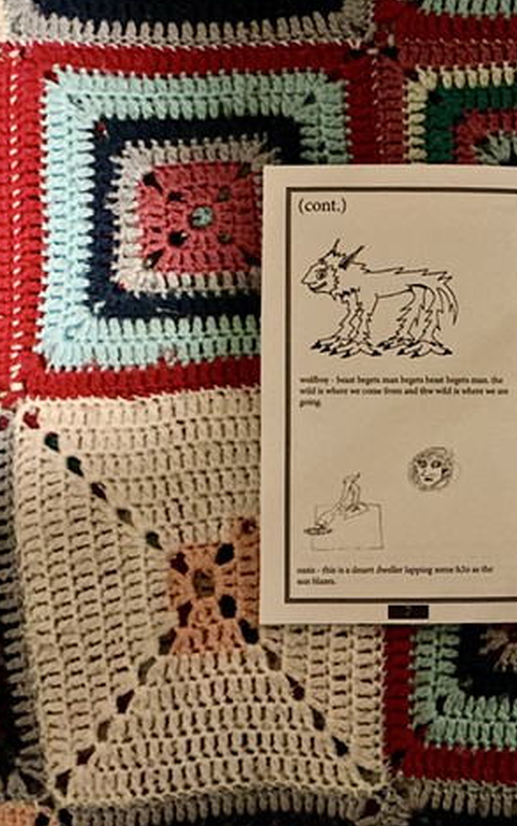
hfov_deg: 28.3
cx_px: 543
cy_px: 413
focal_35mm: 42
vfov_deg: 47.2
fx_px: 946
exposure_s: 1/20
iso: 500
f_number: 1.8
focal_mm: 3
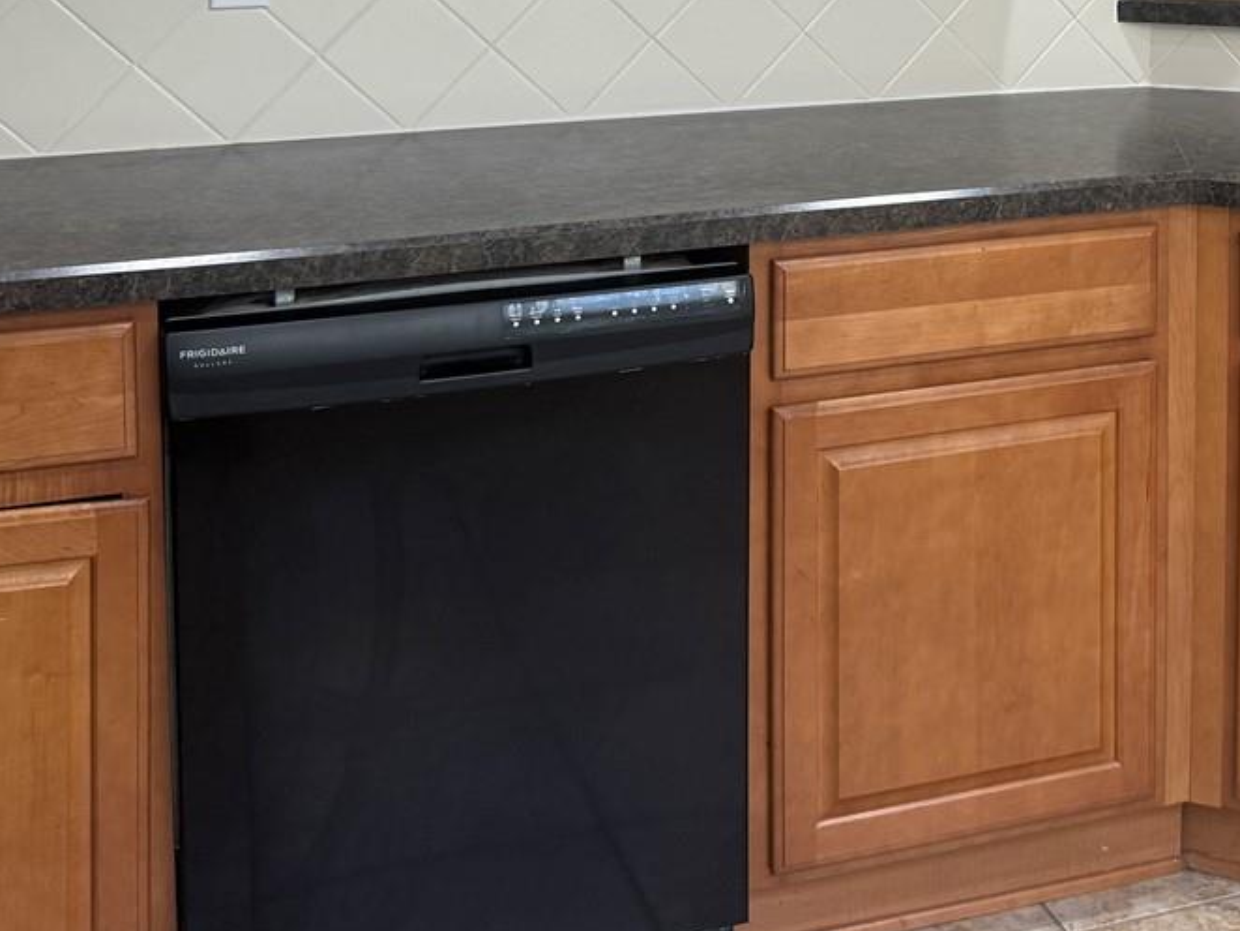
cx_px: 1019
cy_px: -82
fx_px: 2078
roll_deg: -0.4
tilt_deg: -3.4
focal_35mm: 58
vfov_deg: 23.7
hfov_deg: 32.2
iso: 125
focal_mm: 6.76
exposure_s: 1/60
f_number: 1.78
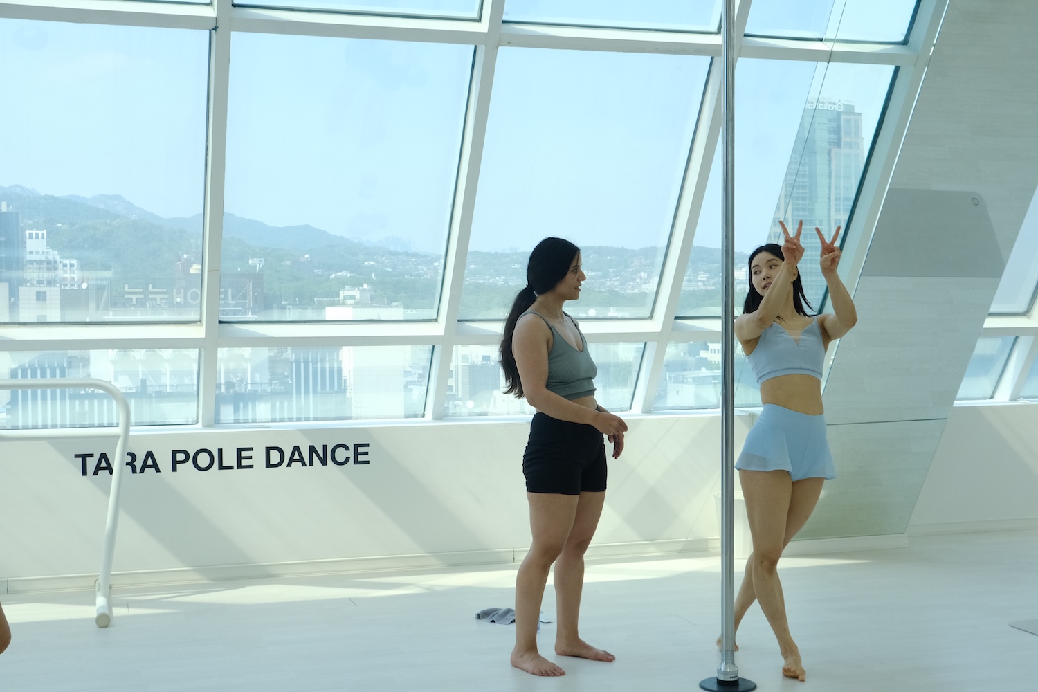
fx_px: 1326
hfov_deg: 42.7
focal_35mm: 46
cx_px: 519
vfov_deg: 29.2
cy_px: 346
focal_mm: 30.9
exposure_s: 1/400
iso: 2000
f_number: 8
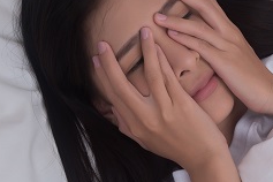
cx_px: 213
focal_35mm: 118
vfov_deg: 11.5
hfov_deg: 17.2
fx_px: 895
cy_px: 171
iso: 100
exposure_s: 1/160
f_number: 11
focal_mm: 35
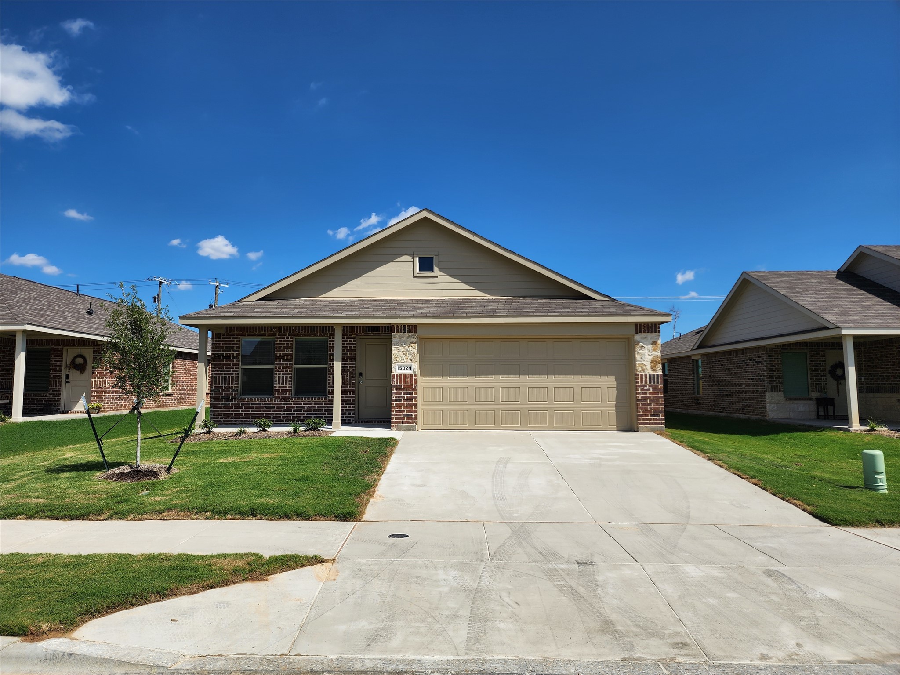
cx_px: 450
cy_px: 338
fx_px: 598
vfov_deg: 58.9
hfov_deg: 73.9
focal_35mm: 23
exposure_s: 1/1994
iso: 12
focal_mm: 6.4
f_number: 1.8
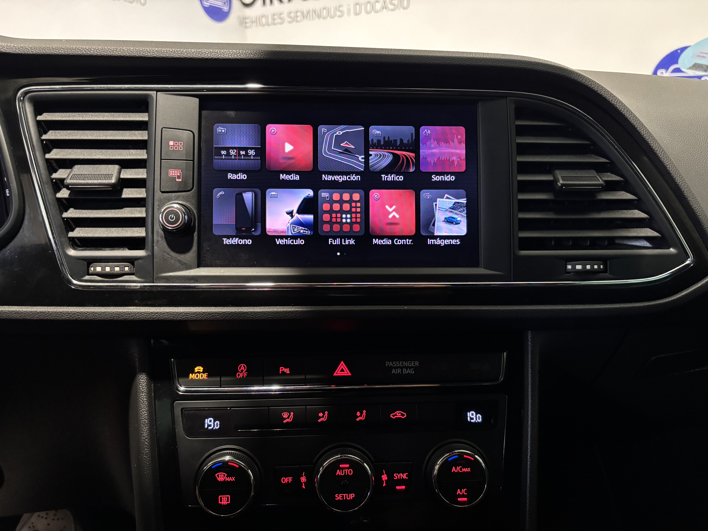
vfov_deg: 53.1
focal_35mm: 26
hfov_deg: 67.3
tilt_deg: -14.5
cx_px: 354
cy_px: 266
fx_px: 532
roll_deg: +0.1
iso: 640
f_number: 1.6
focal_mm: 5.96
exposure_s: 1/33
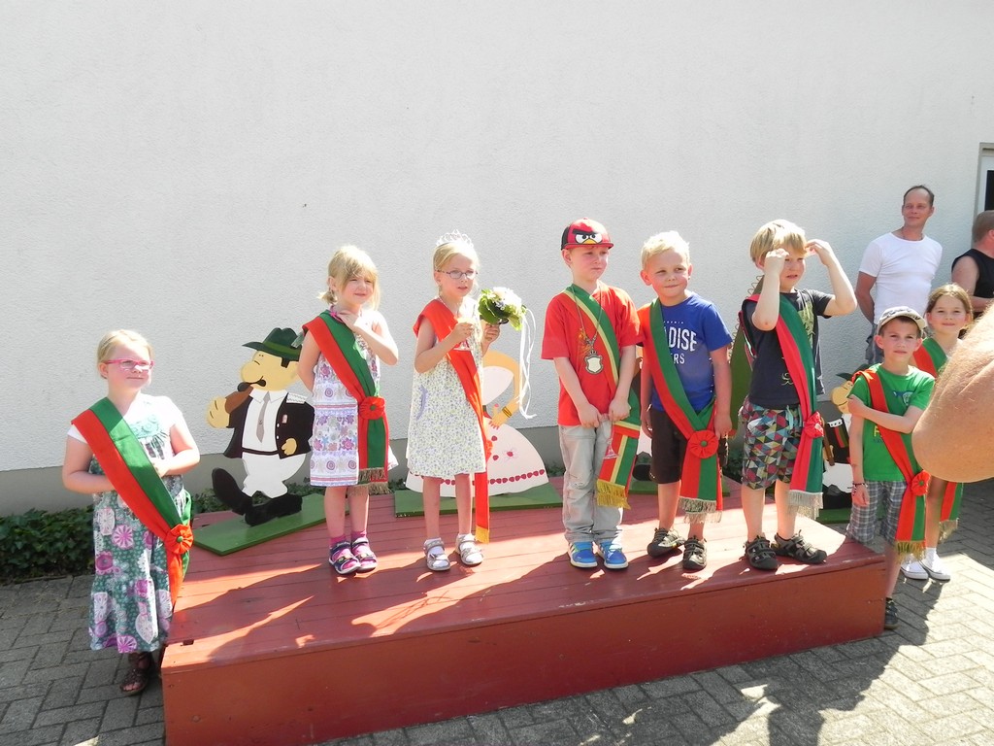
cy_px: 373
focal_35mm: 29
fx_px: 833
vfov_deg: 48.2
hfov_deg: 61.7
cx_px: 497
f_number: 5.6
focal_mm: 5.2
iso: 160
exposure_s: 1/202
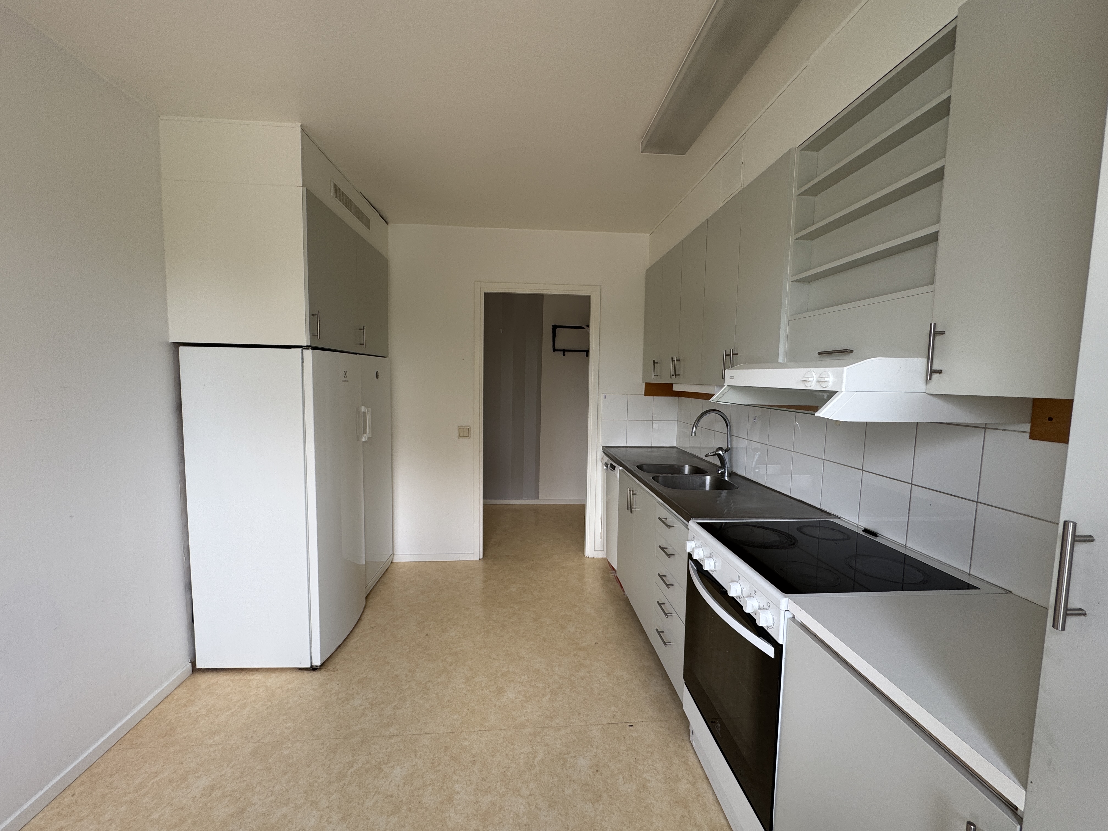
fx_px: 448
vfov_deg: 85.7
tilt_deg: -4.5
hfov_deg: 102.1
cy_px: 416
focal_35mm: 14
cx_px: 554
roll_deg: -0.6
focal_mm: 2.22
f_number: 2.2
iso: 80
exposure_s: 1/99
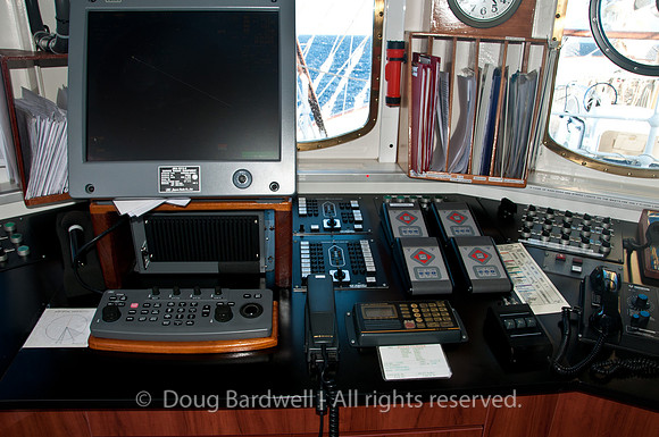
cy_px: 218
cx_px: 330
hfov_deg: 67.5
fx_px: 494
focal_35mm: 27
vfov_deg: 47.8
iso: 200
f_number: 8
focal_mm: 18
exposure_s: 1/60
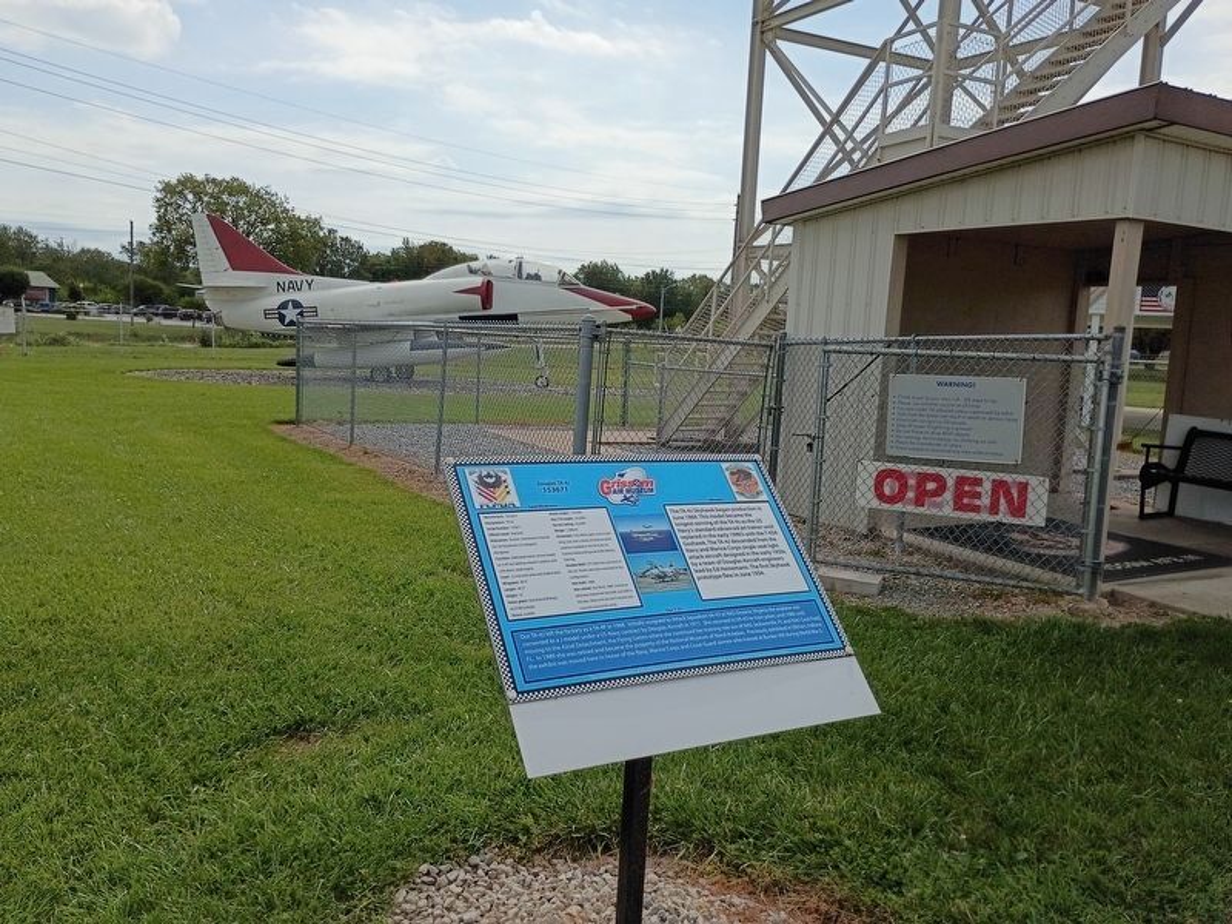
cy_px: 462
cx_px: 616
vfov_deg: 48.2
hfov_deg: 61.7
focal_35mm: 29
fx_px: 1032
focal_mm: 4.27
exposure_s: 1/2304
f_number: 1.8
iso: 106
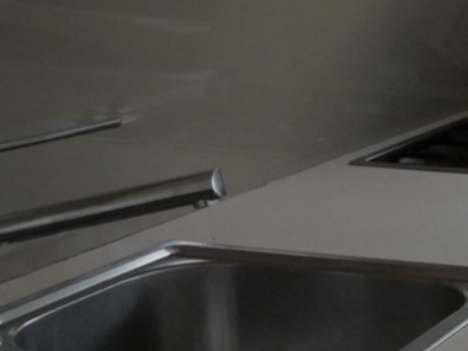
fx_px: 1365
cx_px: 772
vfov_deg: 14.6
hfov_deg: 16.9
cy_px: 127
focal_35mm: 101
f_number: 3.5
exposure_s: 1/60
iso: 2000
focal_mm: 12
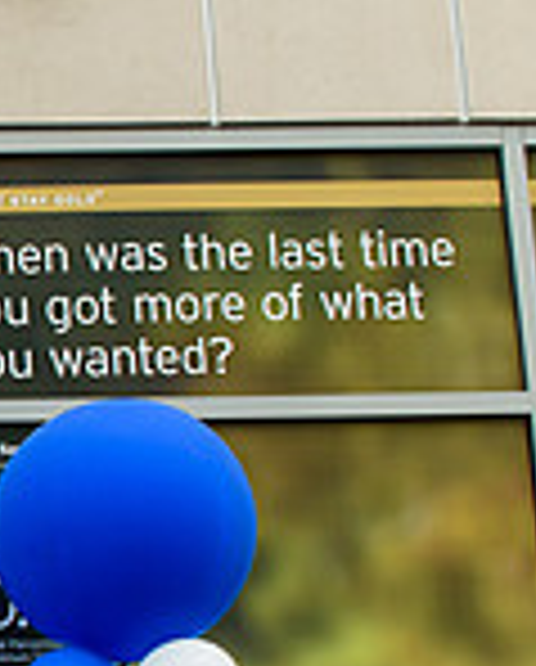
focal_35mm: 88
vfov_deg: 21.4
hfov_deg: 15.2
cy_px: 542
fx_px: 1740
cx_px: -423
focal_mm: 24
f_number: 5
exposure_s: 1/250
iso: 200
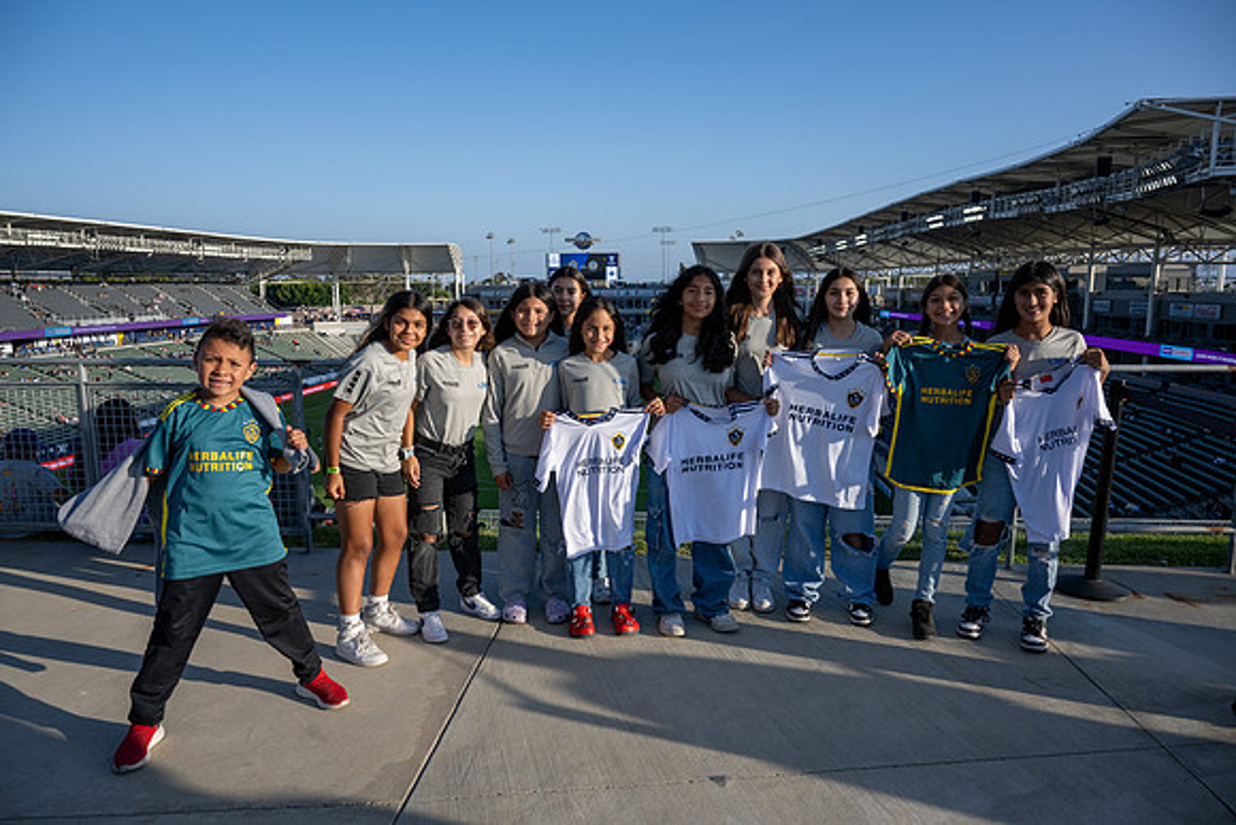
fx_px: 824
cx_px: 618
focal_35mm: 24
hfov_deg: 73.7
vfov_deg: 53.2
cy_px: 412
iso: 180
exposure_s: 1/400
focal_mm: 24
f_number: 8
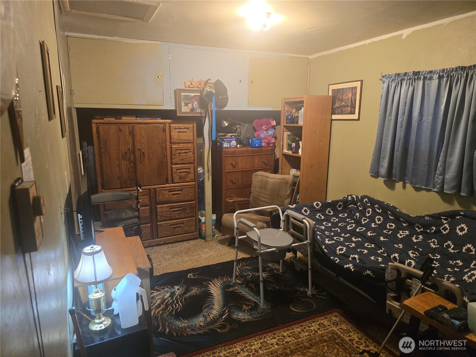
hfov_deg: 73.9
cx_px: 238
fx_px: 316
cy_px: 178
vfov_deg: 58.9
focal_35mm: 23
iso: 800
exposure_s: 1/120
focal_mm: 6.3
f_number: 1.7
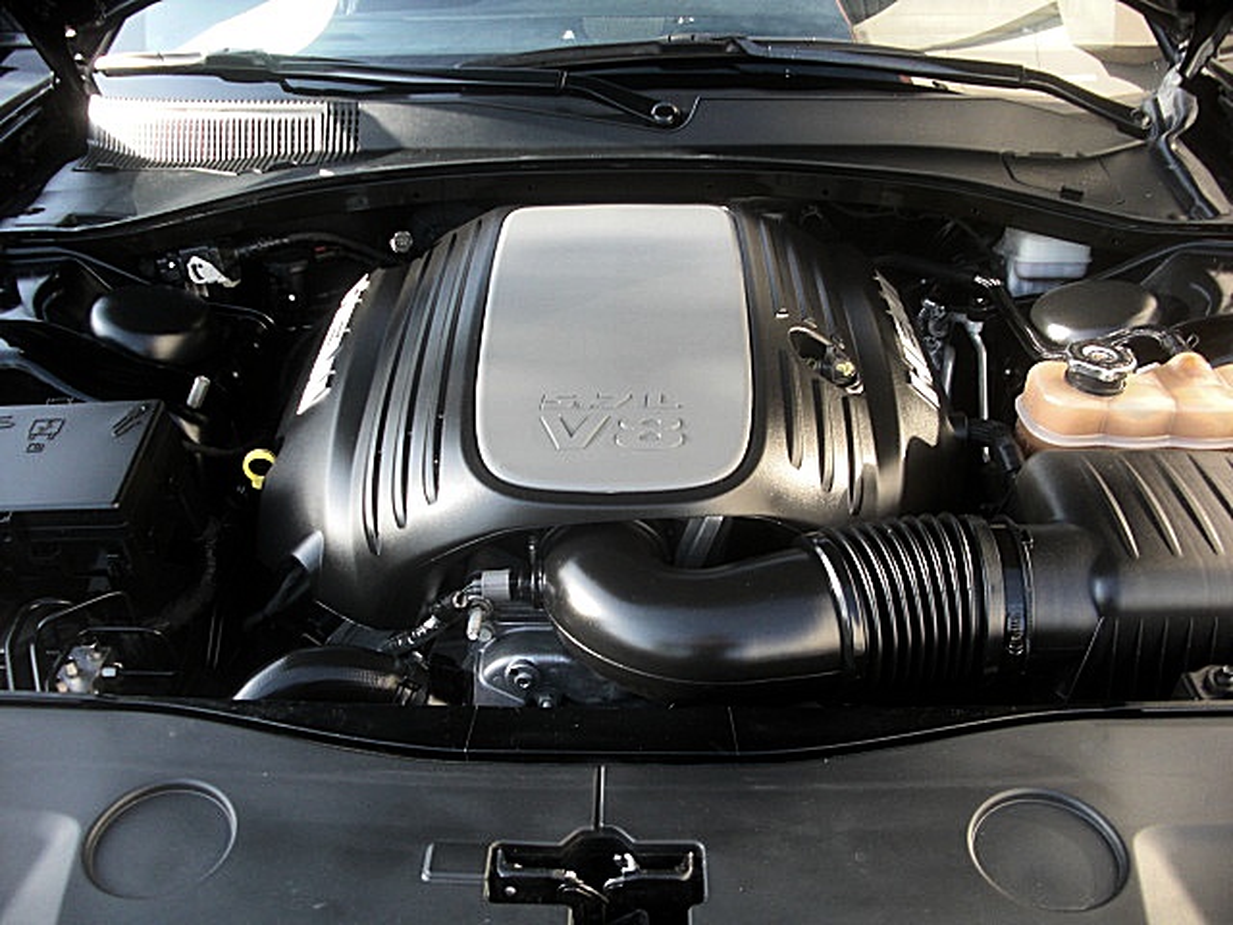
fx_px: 1282
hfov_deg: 51.4
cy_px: 462
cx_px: 616
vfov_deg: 39.7
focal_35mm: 36
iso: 100
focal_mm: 6.3
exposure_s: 1/100
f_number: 2.8
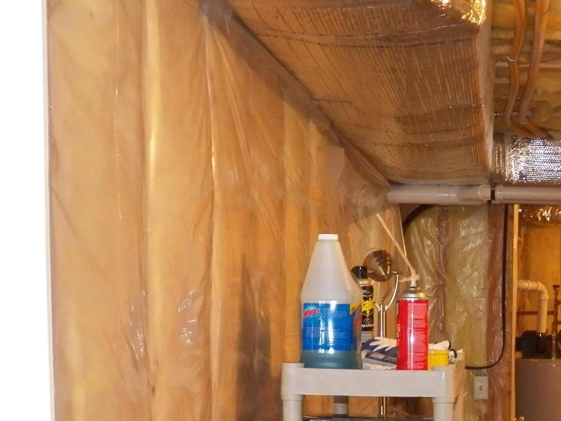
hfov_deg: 24.7
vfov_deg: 18.6
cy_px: 478
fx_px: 1232
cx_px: 527
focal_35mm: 76
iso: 400
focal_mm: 5.5
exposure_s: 1/30
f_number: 2.8
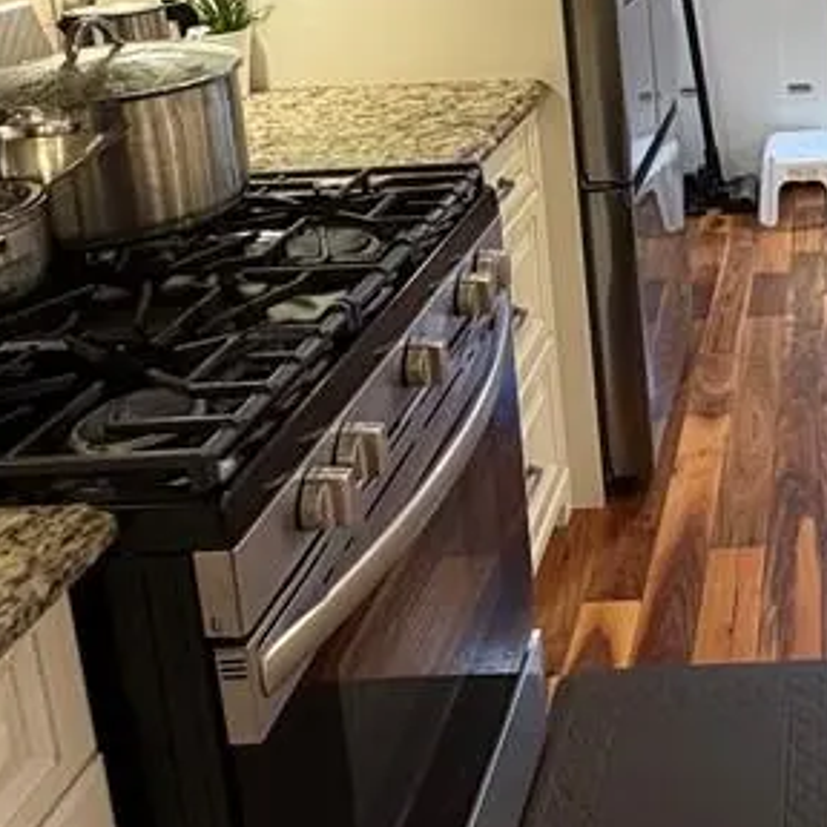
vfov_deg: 35.3
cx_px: 867
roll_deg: +1.2
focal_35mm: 44
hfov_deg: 34.2
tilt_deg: -11.3
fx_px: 1189
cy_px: 32
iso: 250
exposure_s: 1/60
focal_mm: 2.22
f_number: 2.2
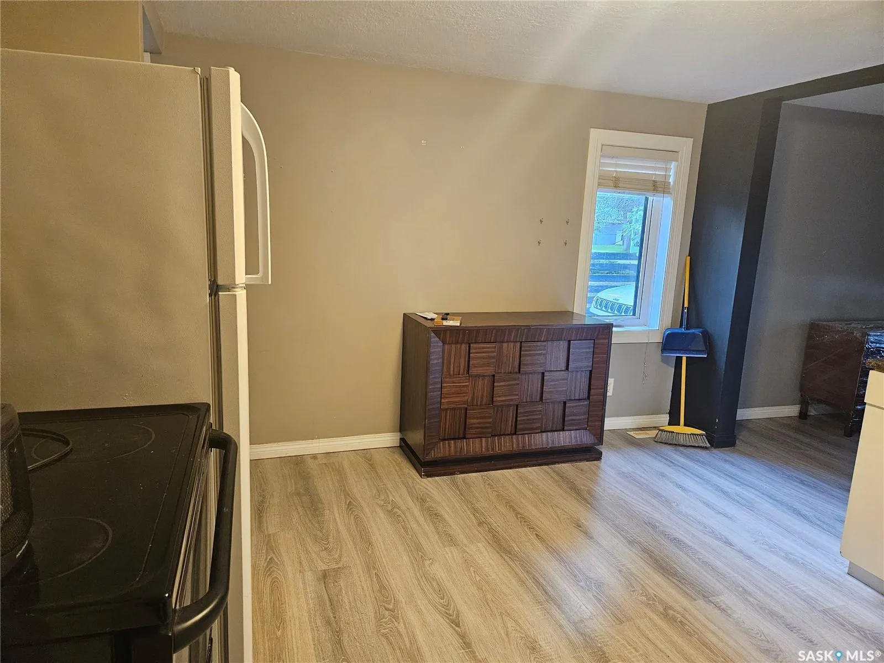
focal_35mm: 23
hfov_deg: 73.9
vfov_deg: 58.9
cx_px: 442
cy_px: 332
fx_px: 587
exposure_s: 1/120
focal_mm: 5.4
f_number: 1.8
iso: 800
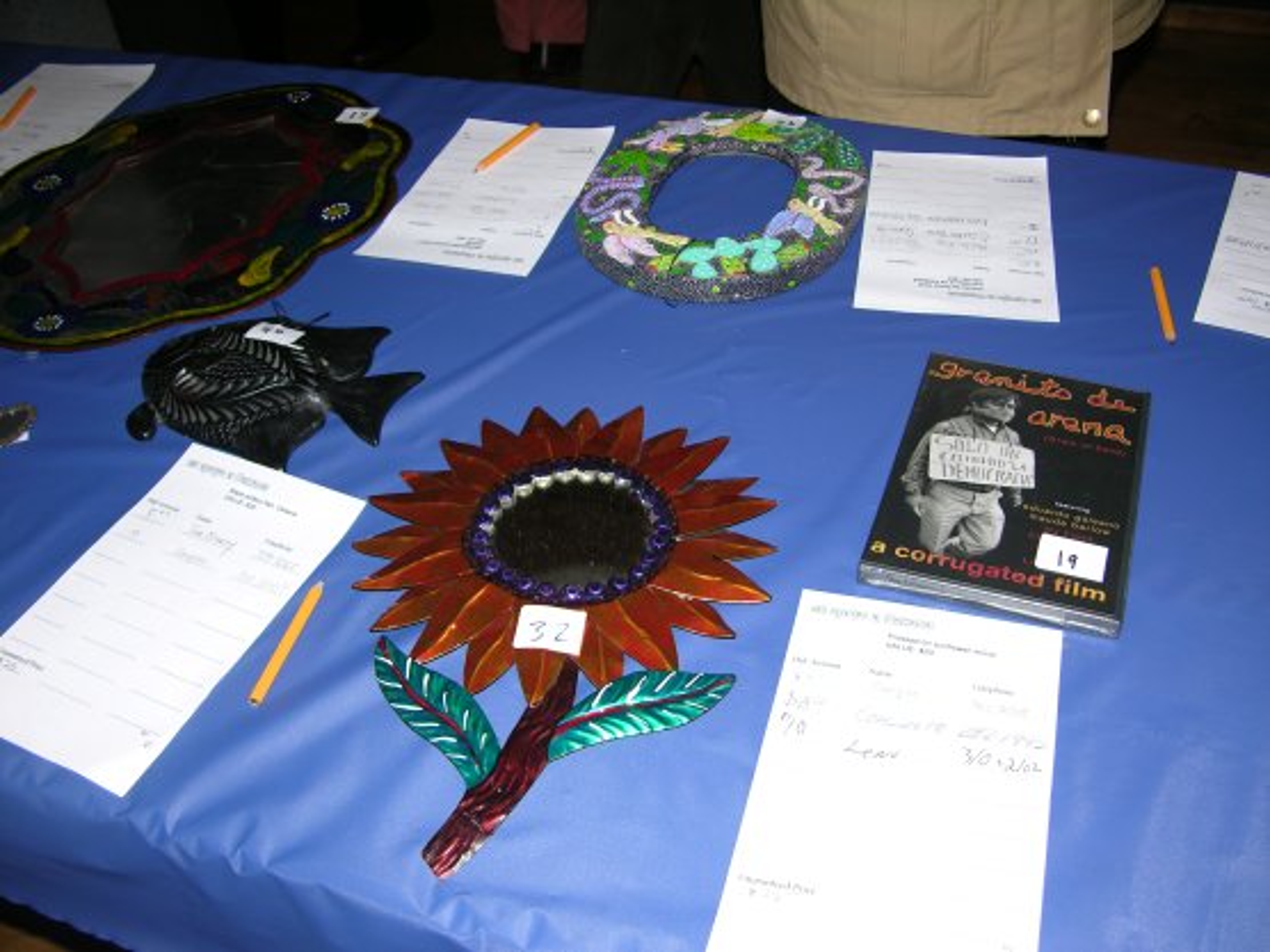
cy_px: 476
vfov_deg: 40.7
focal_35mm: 35
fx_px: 1284
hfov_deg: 52.6
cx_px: 635
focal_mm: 8.9
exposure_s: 1/60.1
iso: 50
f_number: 2.8
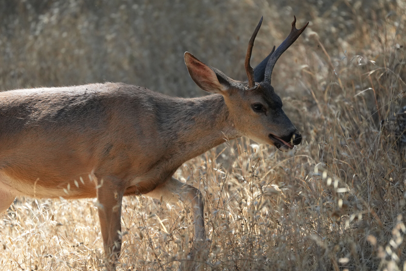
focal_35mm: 519
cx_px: 226
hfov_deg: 4.0
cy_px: 148
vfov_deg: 2.6
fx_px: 5853
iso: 1600
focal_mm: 400
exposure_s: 1/1250
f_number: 6.3
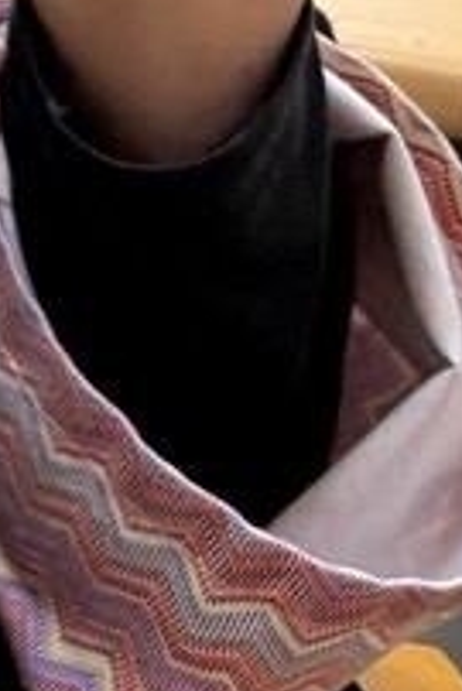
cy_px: -633
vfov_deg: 11.8
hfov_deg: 7.6
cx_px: -948
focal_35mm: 158
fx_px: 3036
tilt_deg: -11.3
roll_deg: +0.1
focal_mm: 6.76
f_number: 1.78
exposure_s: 1/138
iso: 125
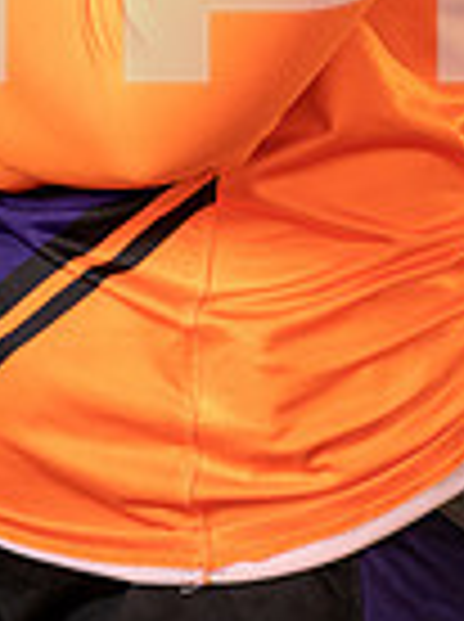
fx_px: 3209
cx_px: 81
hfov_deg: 8.3
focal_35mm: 179
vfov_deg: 10.6
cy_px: -369
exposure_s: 1/400
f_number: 5
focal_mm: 57
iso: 320
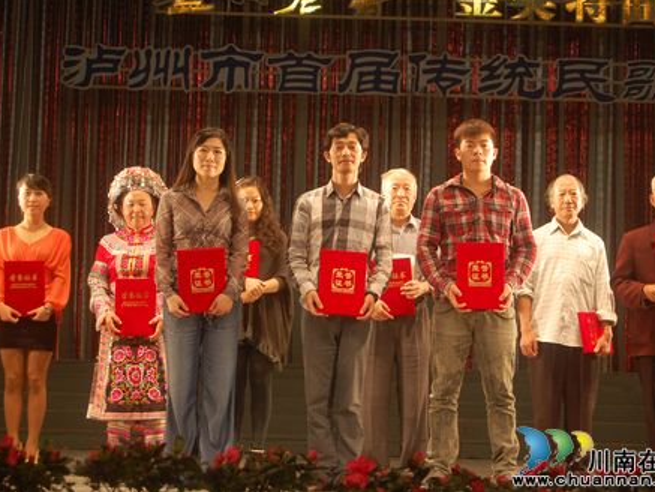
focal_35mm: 91
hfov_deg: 21.6
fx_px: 1714
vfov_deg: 16.3
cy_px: 244
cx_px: 331
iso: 400
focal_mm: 55
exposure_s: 1/60
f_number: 5.6
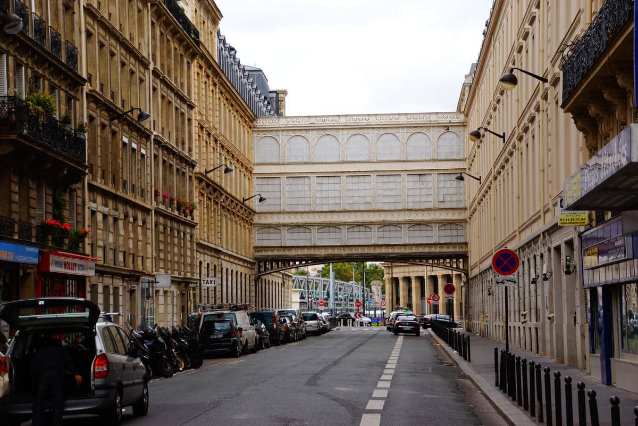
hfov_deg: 22.6
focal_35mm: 90
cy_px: 213
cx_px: 319
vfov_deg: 15.2
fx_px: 1595
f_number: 5.6
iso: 50
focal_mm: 60
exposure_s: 1/100
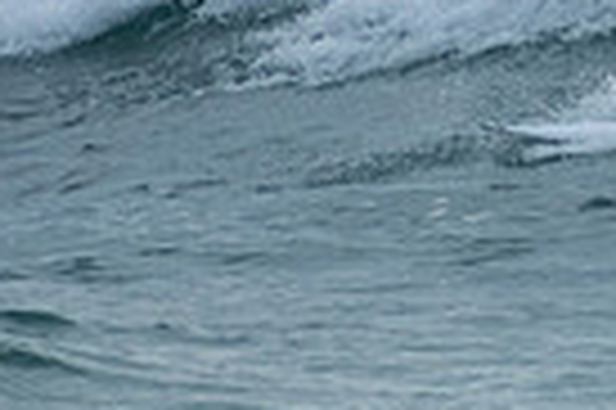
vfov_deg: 0.5
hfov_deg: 0.8
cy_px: -169
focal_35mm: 2545
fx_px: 43496
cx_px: 845
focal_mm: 400
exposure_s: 1/1000
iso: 450
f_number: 5.6
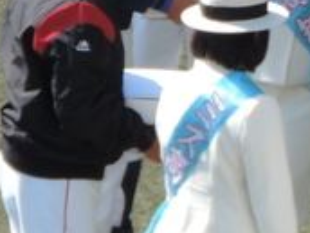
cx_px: 380
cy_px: 116
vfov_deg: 1.2
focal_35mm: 1279
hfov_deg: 1.6
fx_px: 11454
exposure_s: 1/250
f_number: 4.7
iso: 80
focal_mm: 49
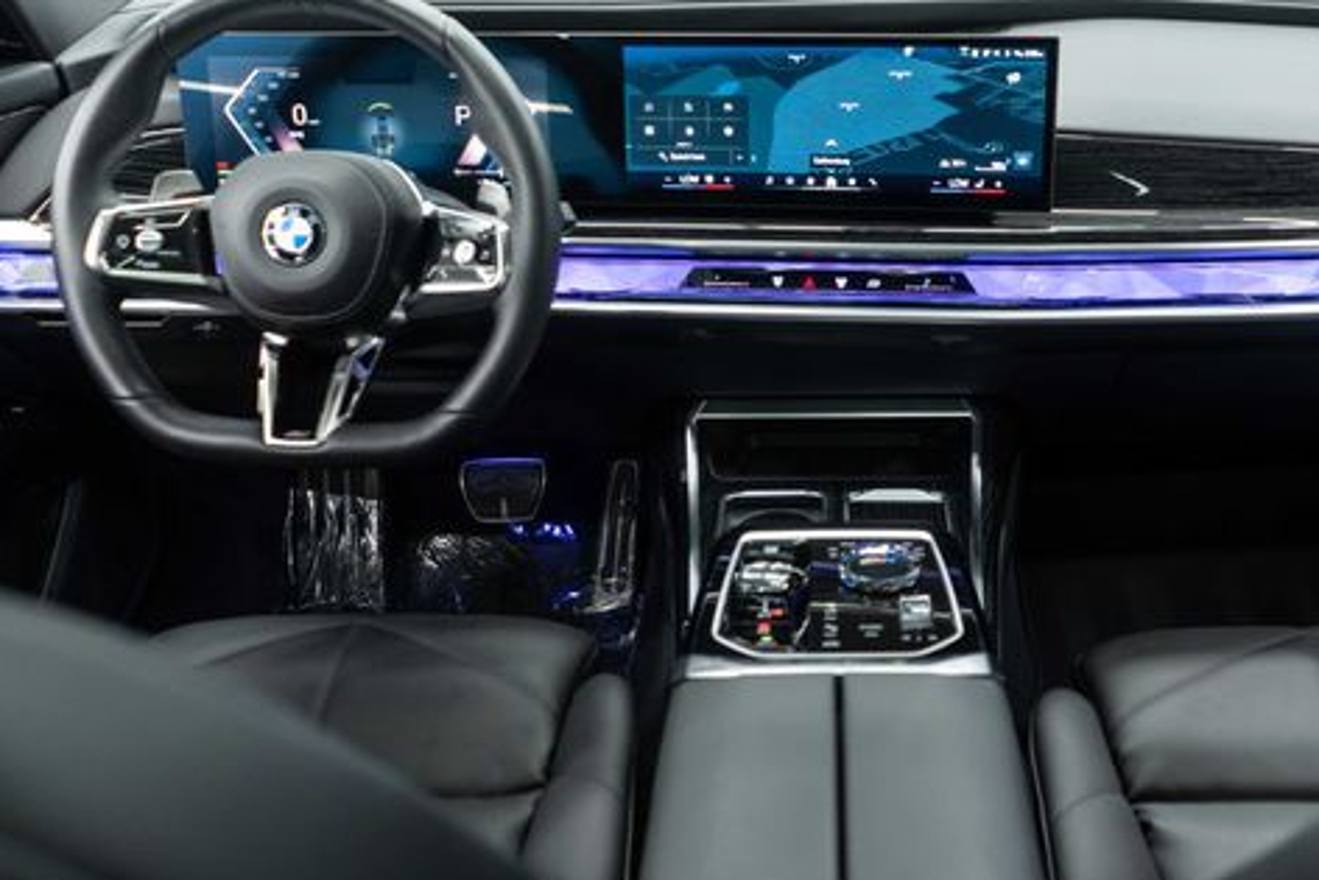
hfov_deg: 50.1
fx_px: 1393
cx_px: 841
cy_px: 446
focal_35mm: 38
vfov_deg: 35.1
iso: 1250
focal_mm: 28
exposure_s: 1/50
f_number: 3.2
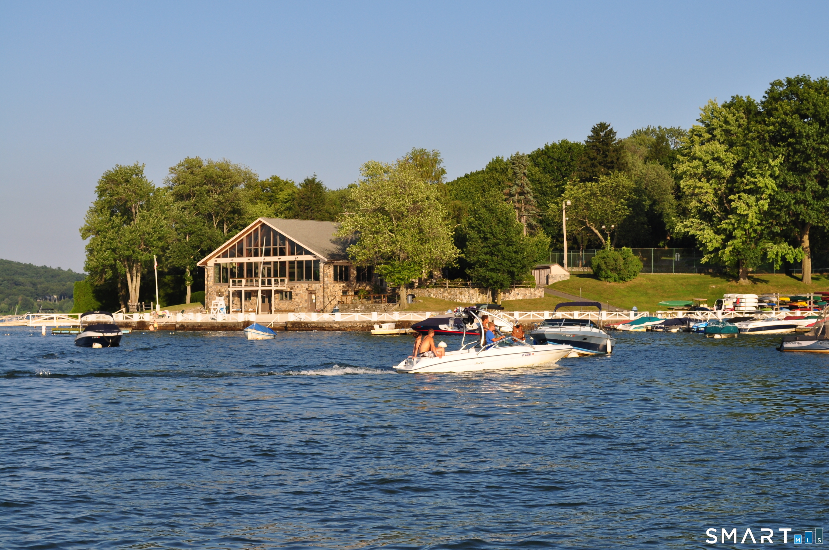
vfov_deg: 20.1
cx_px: 414
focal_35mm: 68
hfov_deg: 29.9
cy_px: 275
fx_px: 1552
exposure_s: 1/400
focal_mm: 45
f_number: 10
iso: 200
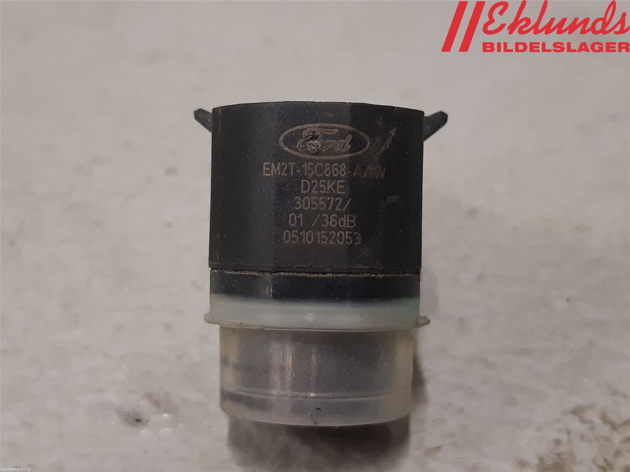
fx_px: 473
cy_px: 236
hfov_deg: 67.3
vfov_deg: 53.1
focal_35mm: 26
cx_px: 315
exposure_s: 1/50
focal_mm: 3.93
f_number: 1.7
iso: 160
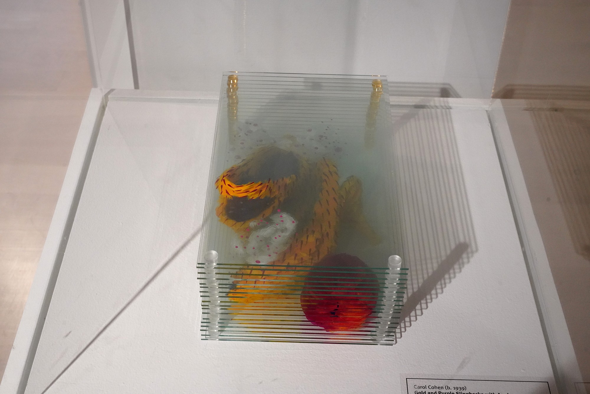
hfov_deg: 36.2
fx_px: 901
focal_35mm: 55
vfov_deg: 24.6
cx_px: 295
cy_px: 197
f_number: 13
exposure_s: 1/100
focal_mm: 55
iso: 6400
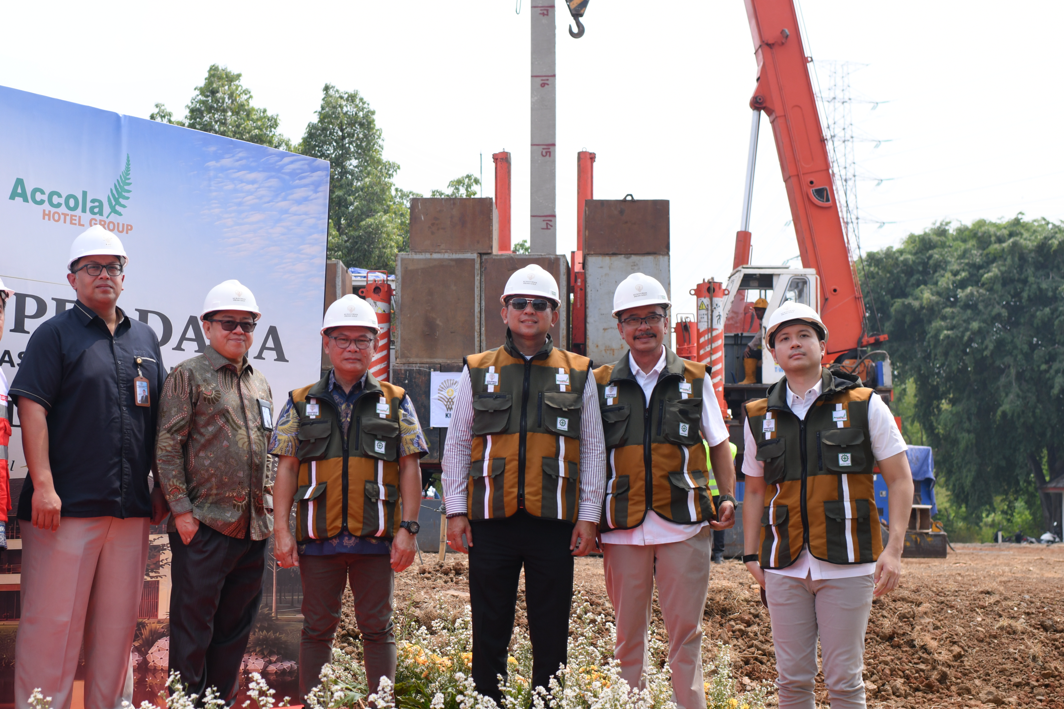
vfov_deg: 23.4
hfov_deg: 34.2
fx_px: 1714
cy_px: 363
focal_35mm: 58
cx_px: 351
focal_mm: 35
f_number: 4.5
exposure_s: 1/1000
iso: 200
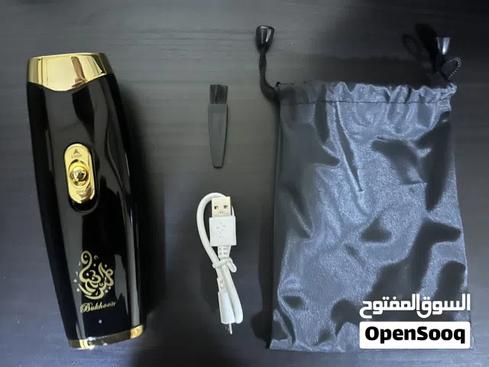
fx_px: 367
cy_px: 184
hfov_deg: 67.3
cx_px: 244
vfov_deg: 53.1
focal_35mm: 26
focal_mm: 5.7
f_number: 1.5
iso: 800
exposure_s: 1/13
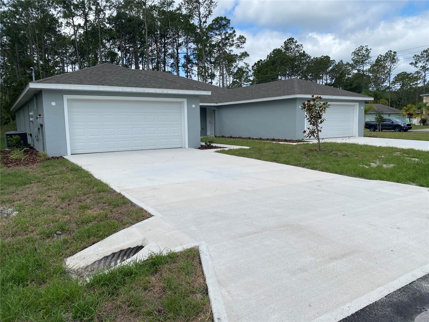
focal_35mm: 26
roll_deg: +1.5
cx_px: 214
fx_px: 322
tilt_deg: -7.5
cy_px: 161
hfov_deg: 67.3
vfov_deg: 53.1
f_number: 1.8
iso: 32
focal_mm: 4.25
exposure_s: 1/2890
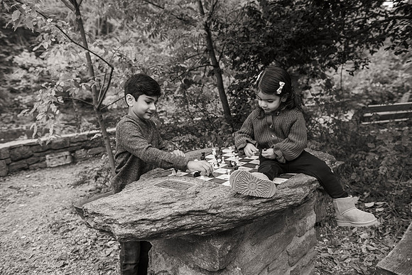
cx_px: 206
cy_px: 138
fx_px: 355
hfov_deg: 60.3
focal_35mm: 31
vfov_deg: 42.3
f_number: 3.5
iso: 640
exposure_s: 1/125
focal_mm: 31
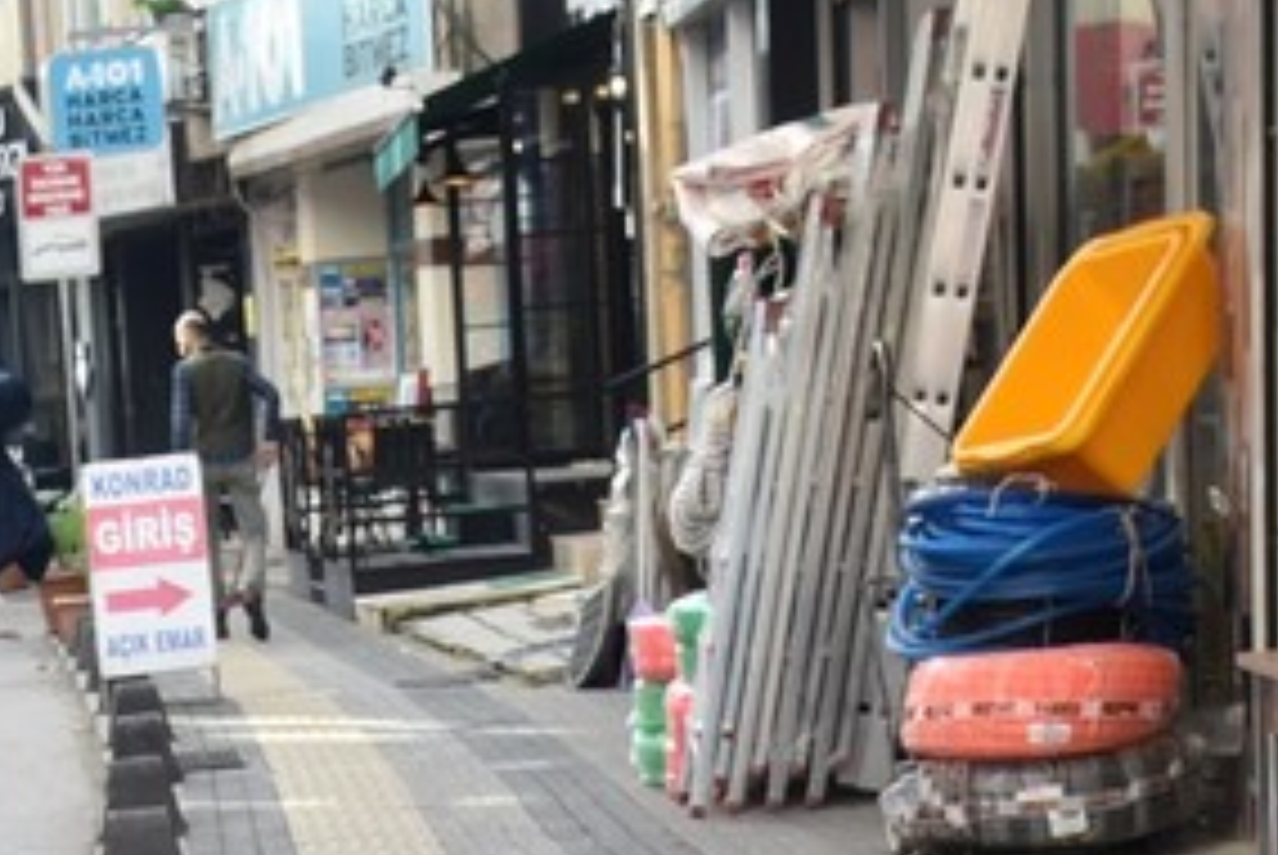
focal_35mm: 135
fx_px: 4797
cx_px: -18
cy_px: 1670
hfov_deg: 14.9
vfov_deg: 9.6
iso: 1250
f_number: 8
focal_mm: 32
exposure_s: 1/250
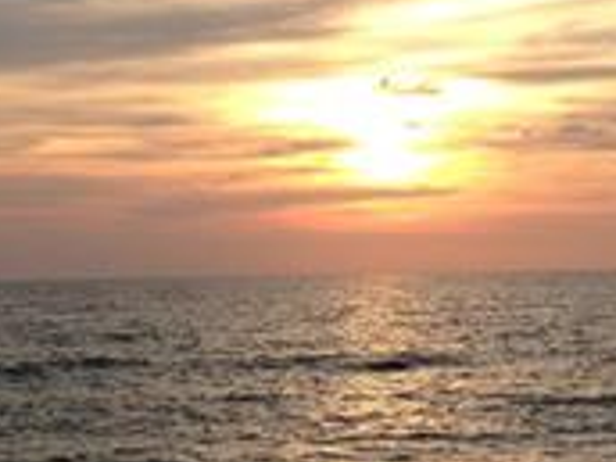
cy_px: 175
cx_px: 430
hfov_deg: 15.1
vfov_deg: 11.4
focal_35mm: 130
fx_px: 2313
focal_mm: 4.28
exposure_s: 1/1004
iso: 64
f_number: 2.4
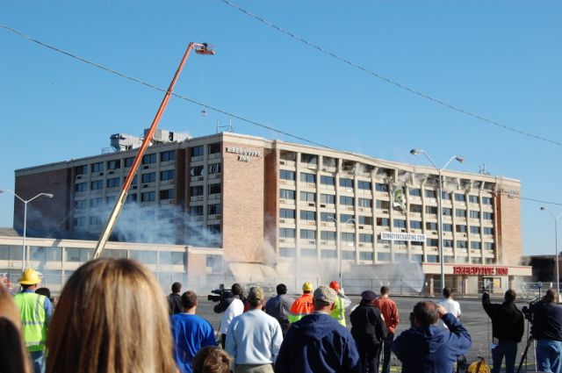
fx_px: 889
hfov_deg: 35.1
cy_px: 186
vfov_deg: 23.7
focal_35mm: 57
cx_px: 281
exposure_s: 1/400
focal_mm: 38
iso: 200
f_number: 10
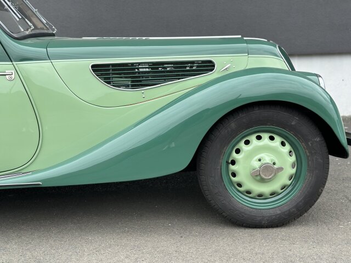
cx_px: 176
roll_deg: +1.9
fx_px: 487
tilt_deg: -9.4
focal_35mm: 48
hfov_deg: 39.7
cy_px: 132
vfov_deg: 30.3
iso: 80
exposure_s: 1/1357
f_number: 1.78
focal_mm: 6.86
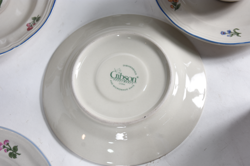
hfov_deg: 31.9
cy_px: 83
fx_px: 437
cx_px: 125
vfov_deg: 21.6
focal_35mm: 63
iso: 200
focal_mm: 42
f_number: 6.3
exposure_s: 1/50
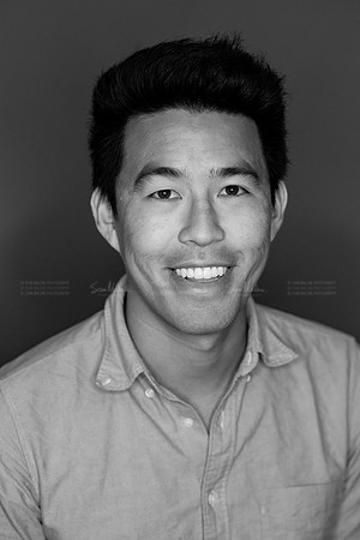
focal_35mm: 85
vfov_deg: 23.9
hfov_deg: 16.1
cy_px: 270
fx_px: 1275
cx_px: 180
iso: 2000
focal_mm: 85
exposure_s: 1/200
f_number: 3.2
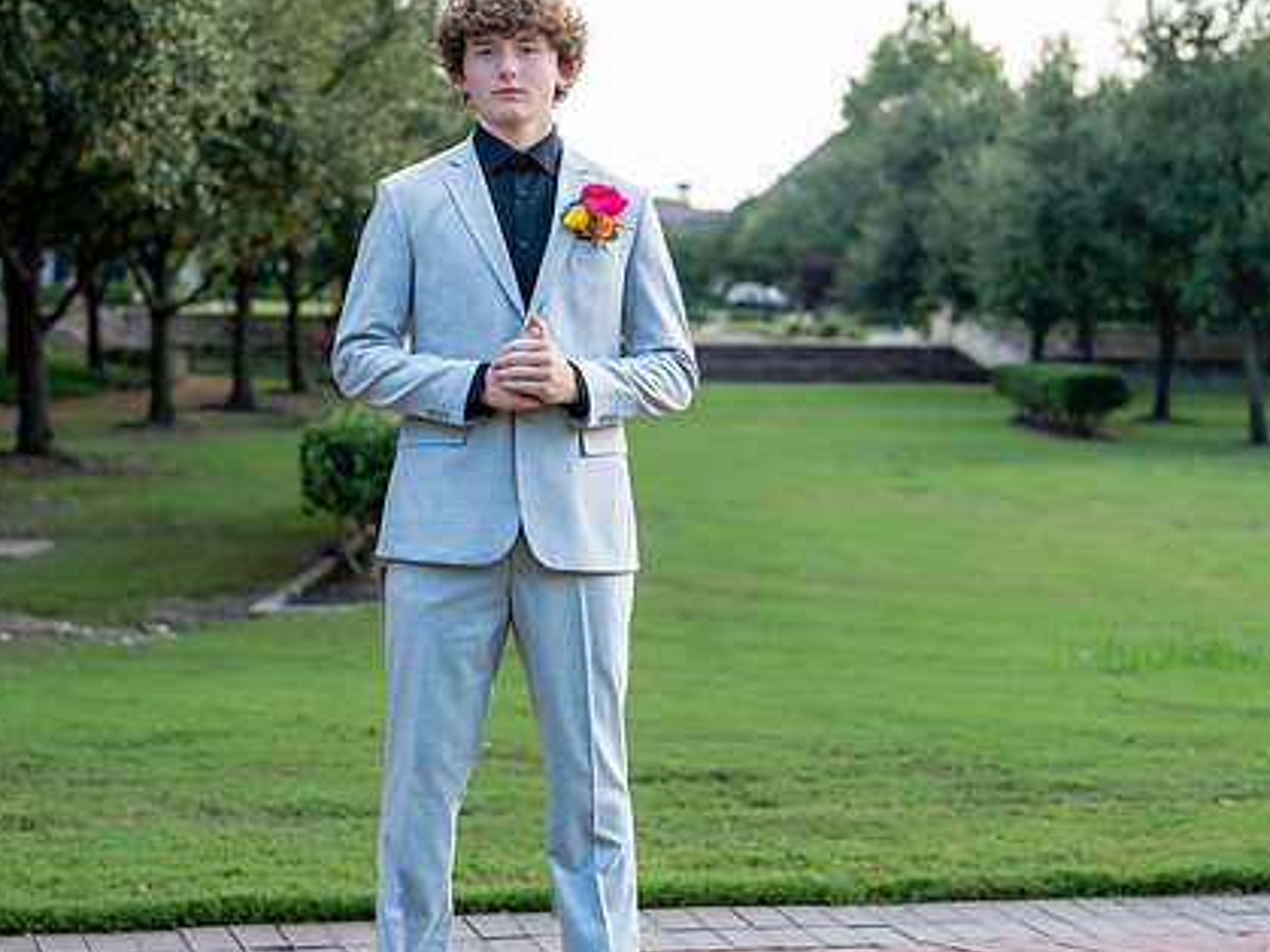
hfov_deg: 24.7
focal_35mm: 79
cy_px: 463
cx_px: 566
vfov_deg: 18.7
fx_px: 2898
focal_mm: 50
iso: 250
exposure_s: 1/500
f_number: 2.5
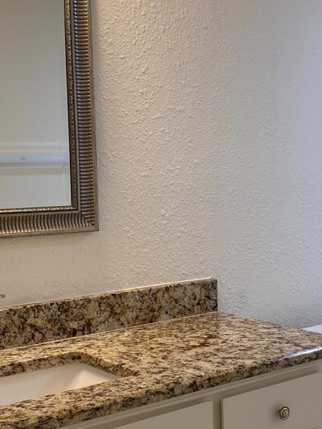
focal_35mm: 59
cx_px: 224
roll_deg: +1.3
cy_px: 235
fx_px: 732
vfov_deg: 32.7
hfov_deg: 24.7
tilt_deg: -3.5
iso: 100
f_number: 1.8
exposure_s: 1/120
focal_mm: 4.25
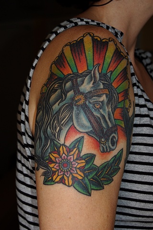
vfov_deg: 29.3
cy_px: 115
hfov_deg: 19.7
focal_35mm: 69
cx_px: 76
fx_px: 441
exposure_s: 1/60
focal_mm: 46
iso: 400
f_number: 5.3
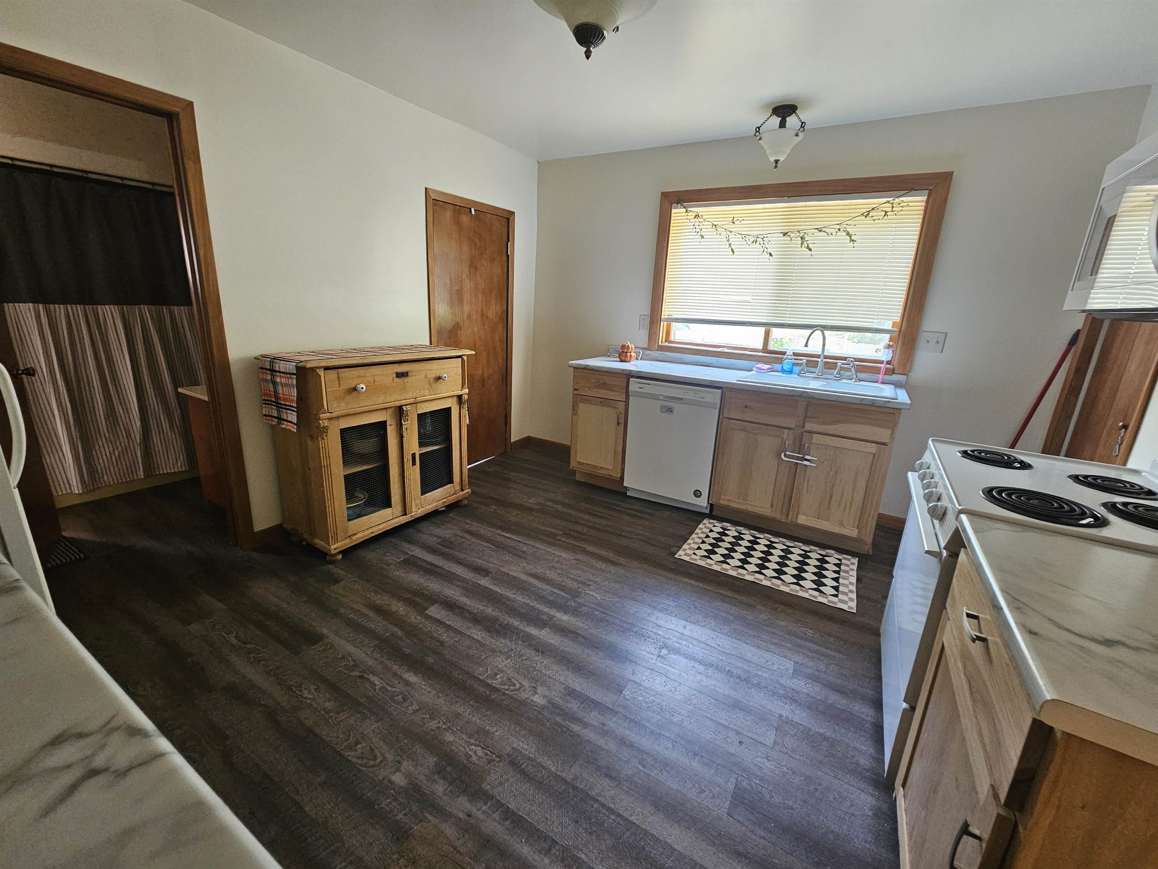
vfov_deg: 89.9
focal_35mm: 13
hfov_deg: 106.2
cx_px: 579
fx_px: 435
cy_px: 434
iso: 320
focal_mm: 2.2
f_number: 2.2
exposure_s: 1/30
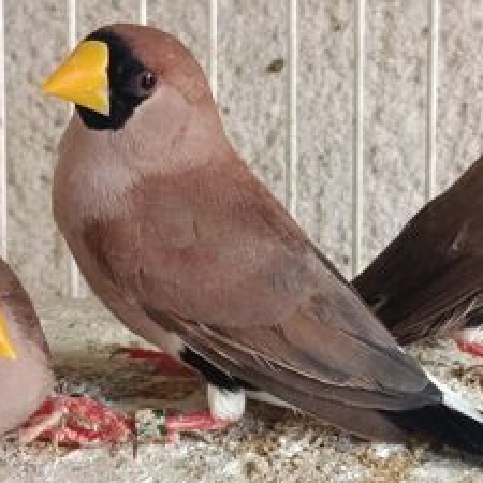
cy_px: 281
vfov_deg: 12.0
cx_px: 318
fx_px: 2289
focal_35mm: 145
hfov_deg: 12.0
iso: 669
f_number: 1.7
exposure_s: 1/50
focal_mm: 5.24
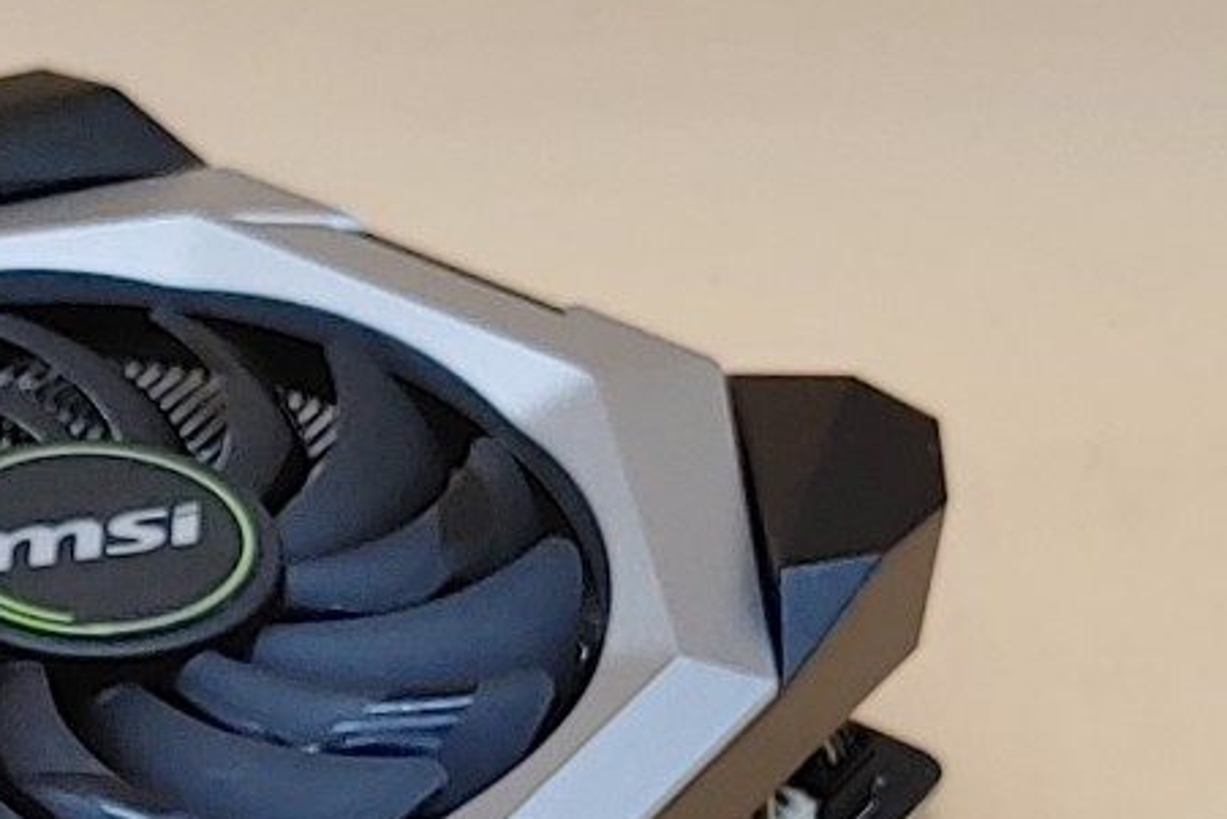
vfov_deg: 9.0
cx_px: -424
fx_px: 4977
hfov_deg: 13.5
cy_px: 1434
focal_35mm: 146
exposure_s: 1/120
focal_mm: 4.36
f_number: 1.8
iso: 50
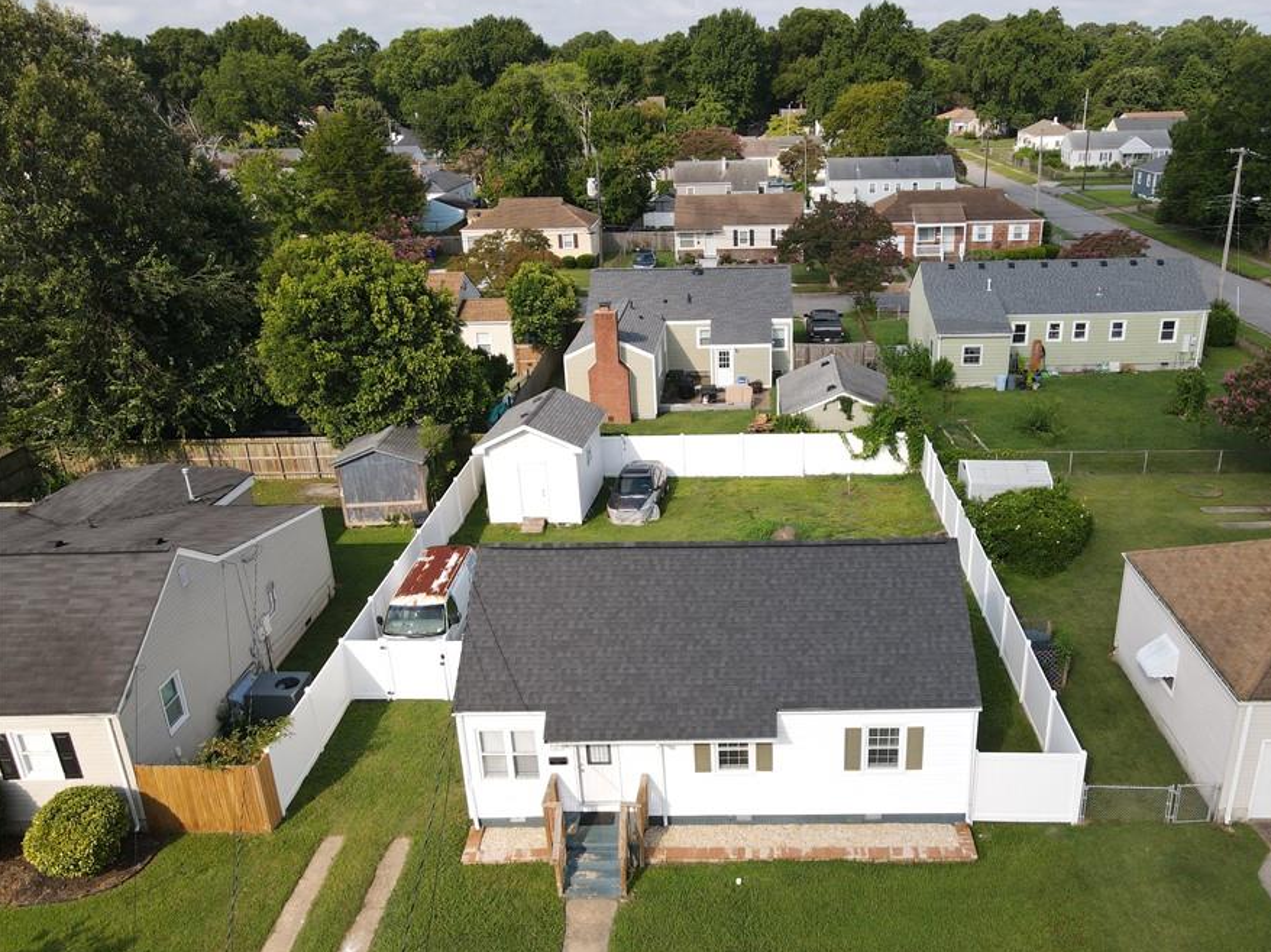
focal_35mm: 28
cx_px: 737
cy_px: 541
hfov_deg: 63.1
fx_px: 1028
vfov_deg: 49.6
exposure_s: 1/25
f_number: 2.8
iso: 100
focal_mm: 4.5
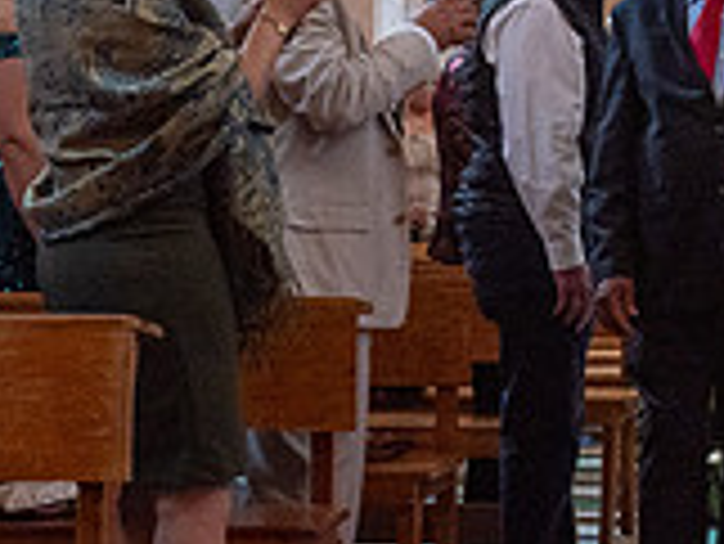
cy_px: 250
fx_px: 2679
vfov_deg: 11.6
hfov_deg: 14.5
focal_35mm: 128
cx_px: 1048
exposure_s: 1/160
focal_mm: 35
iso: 2500
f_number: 5
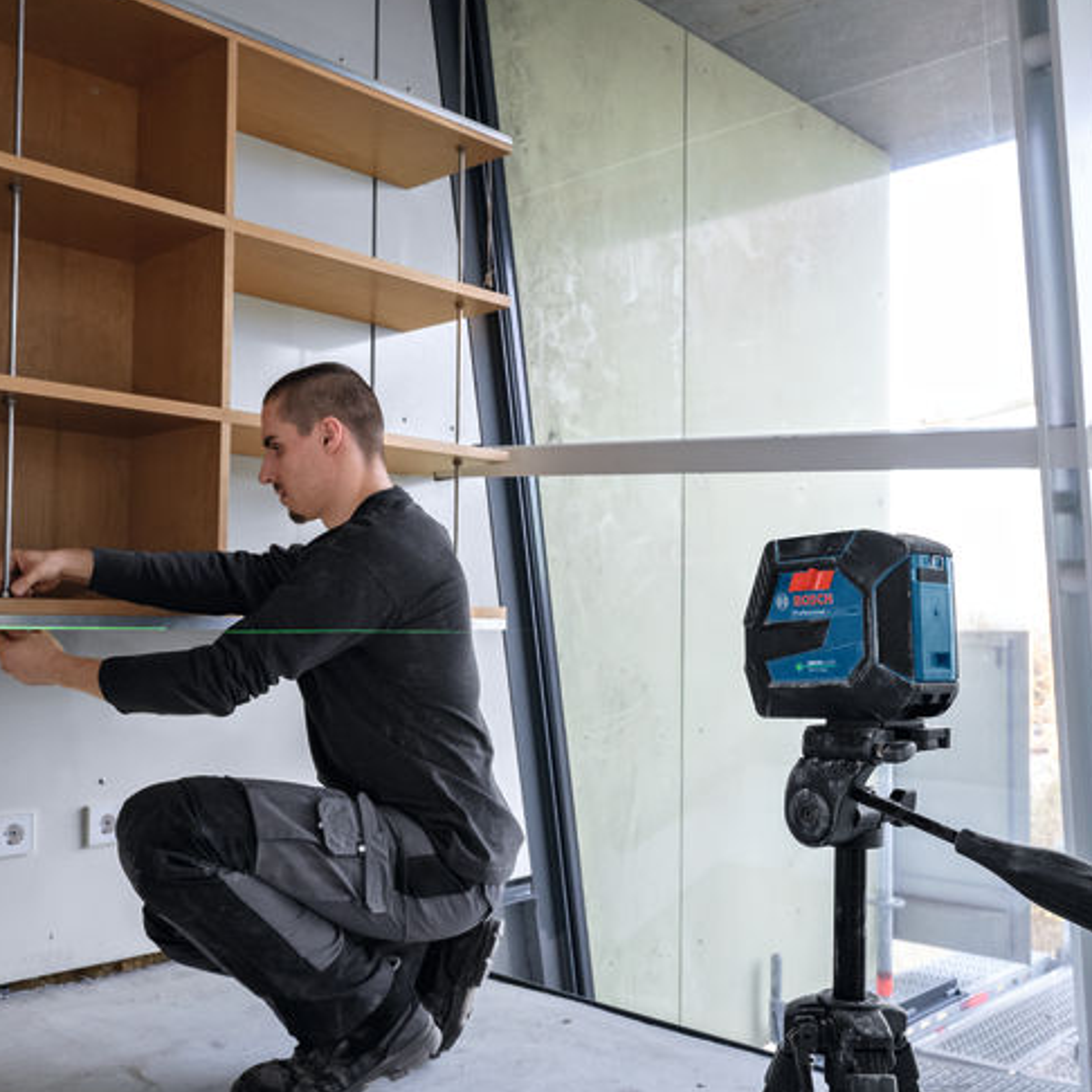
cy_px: 585
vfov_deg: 46.4
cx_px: 530
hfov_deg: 46.4
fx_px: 1274
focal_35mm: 36
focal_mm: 25.5
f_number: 11
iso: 2500
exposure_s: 1/80
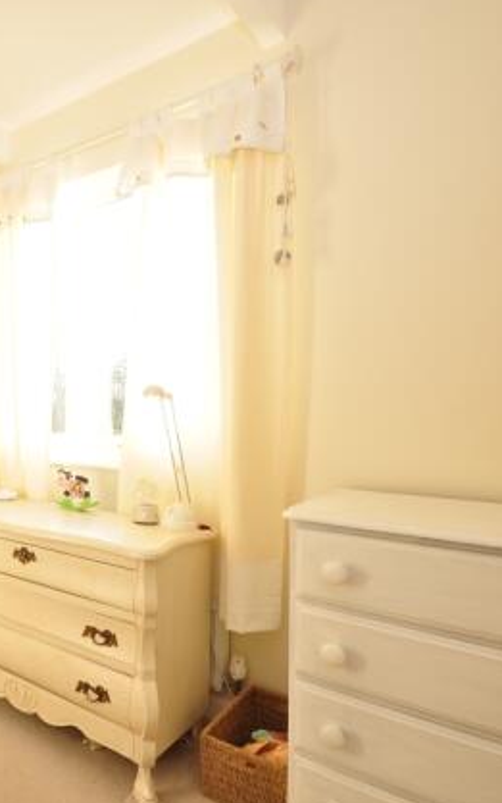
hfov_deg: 45.5
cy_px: 402
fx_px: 525
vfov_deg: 74.8
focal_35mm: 24
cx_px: 35
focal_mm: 10
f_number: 11
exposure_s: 1/10
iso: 200
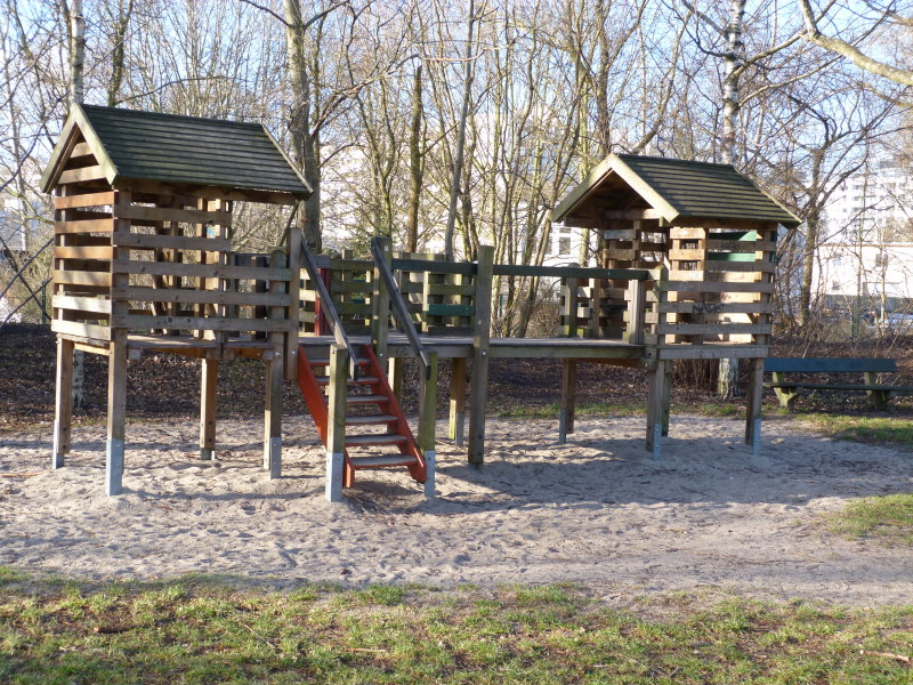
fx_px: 1319
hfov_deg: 38.2
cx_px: 456
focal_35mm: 50
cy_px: 342
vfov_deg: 29.1
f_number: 3.6
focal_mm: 9
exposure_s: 1/100
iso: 80
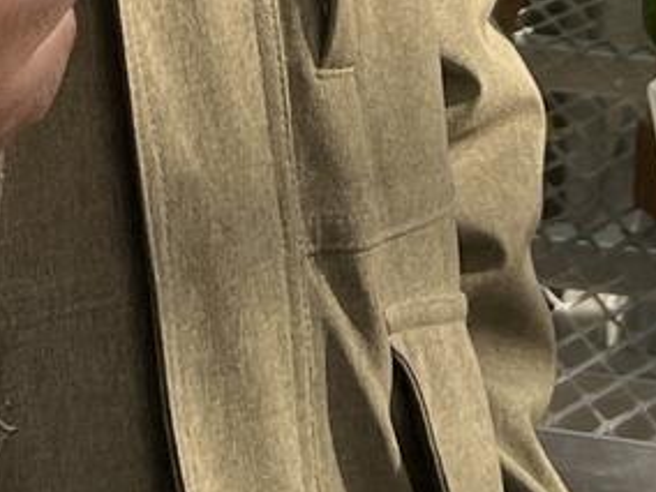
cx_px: -111
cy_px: -1042
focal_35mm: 183
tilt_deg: +0.8
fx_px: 3468
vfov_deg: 7.1
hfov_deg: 10.6
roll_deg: +1.2
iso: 50
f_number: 1.5
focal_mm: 5.7
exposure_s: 1/443
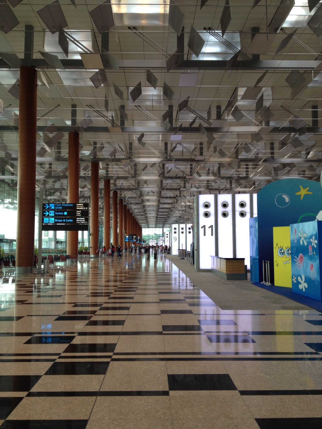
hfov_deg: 40.7
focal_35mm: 35
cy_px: 214
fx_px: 434
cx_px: 161
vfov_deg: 52.6
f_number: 2.4
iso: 50
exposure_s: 1/40
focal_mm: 4.28
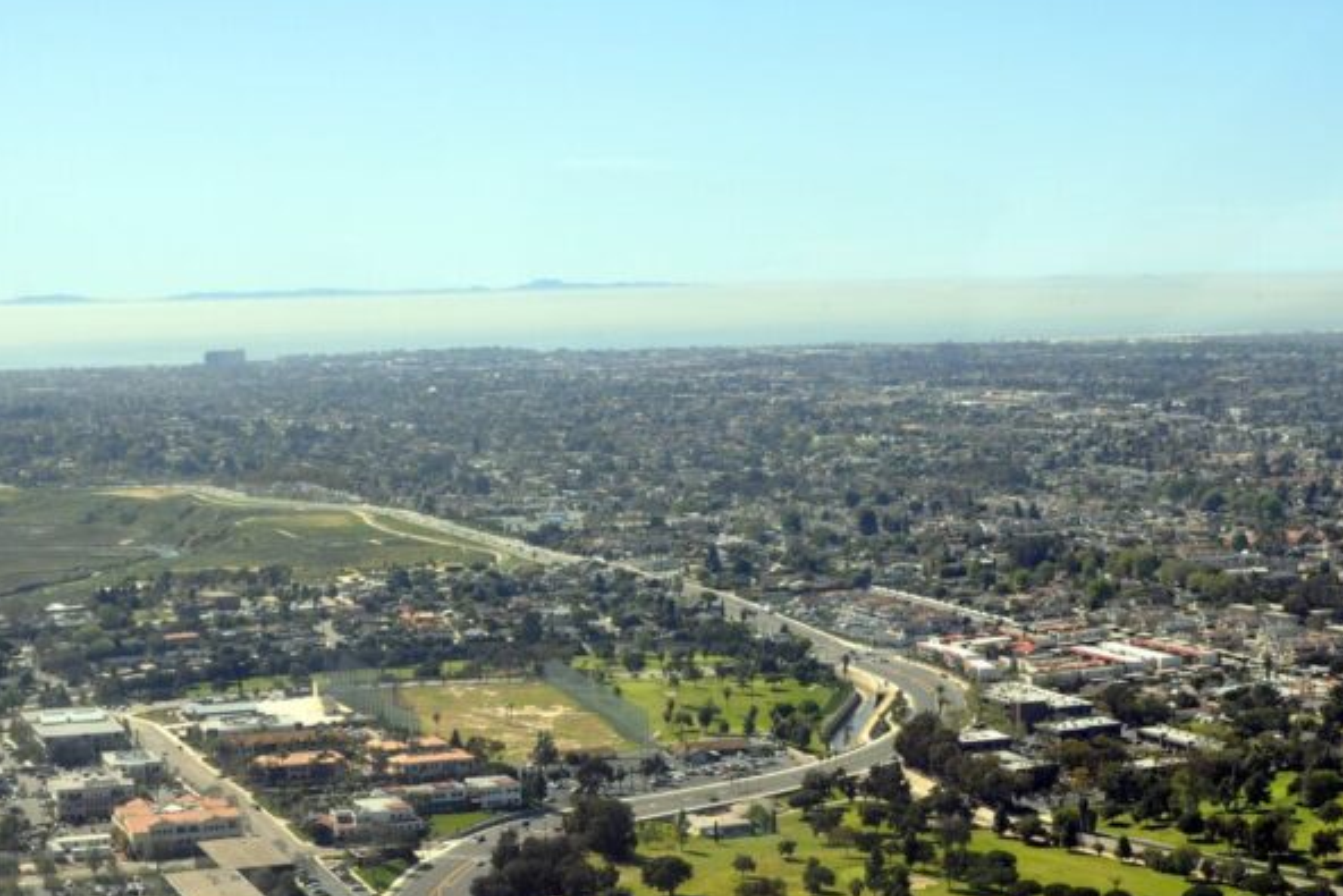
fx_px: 2562
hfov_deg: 29.4
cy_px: 491
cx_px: 752
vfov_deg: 19.8
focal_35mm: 69
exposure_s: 1/320
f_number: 9
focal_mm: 35
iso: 200
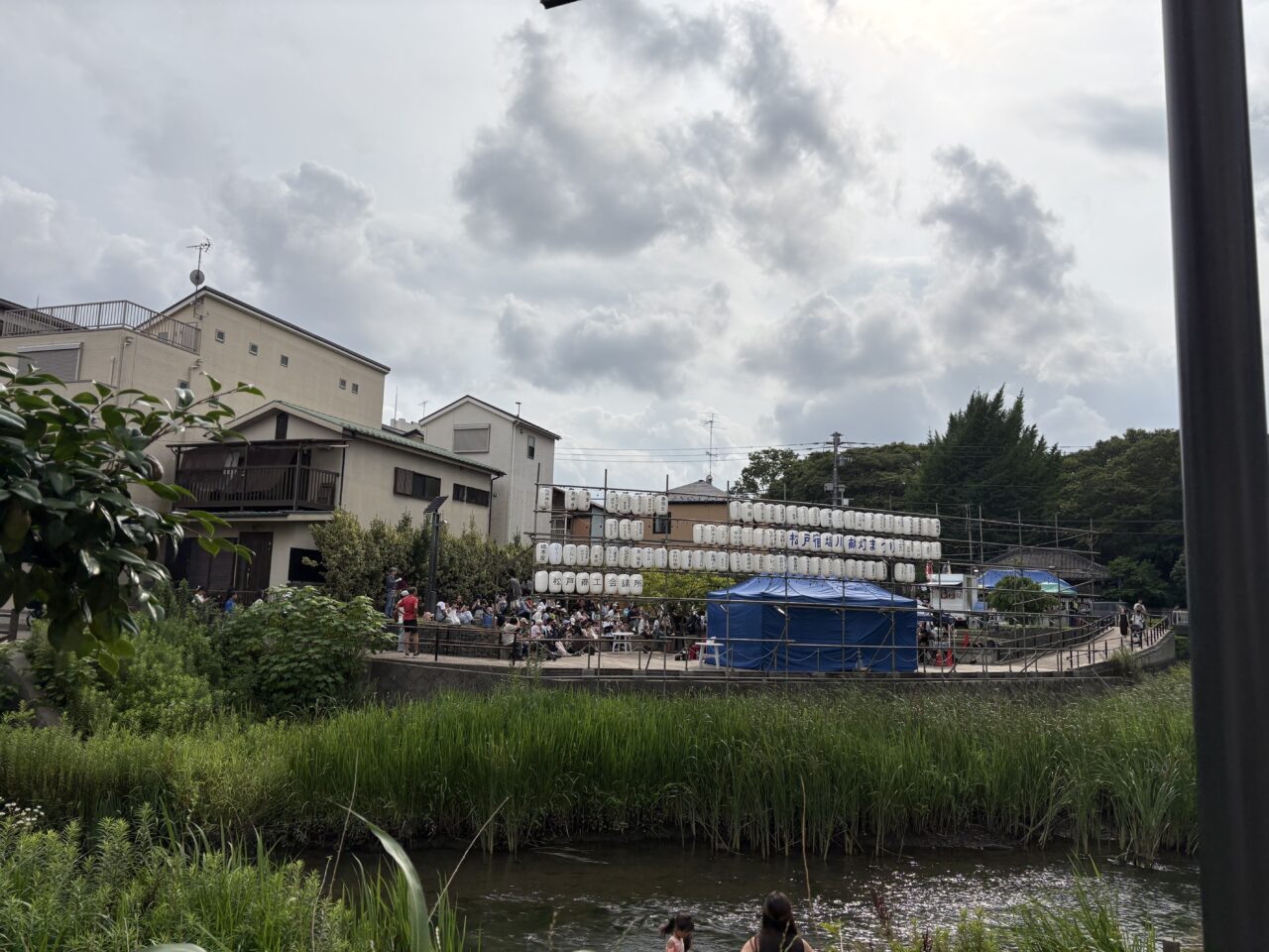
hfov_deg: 67.3
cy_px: 476
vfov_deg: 53.1
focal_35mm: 26
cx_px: 634
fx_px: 953
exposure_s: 1/8850
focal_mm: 5.96
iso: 50
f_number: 1.6
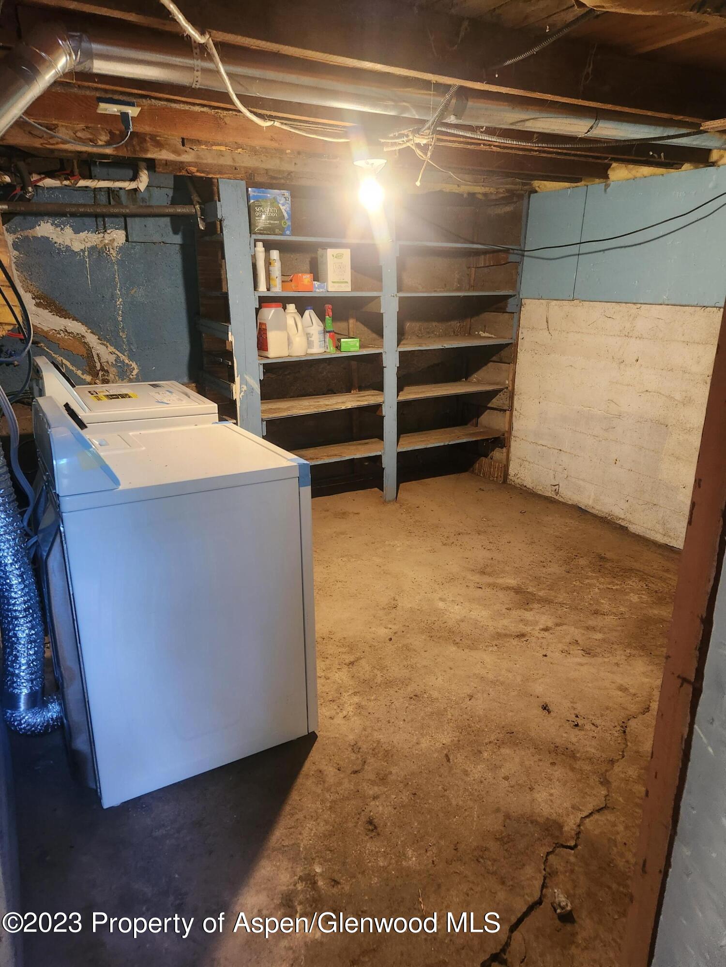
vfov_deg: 73.9
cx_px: 363
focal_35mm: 23
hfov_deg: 58.9
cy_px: 484
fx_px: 643
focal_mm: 5.4
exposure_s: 1/40
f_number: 1.8
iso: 640
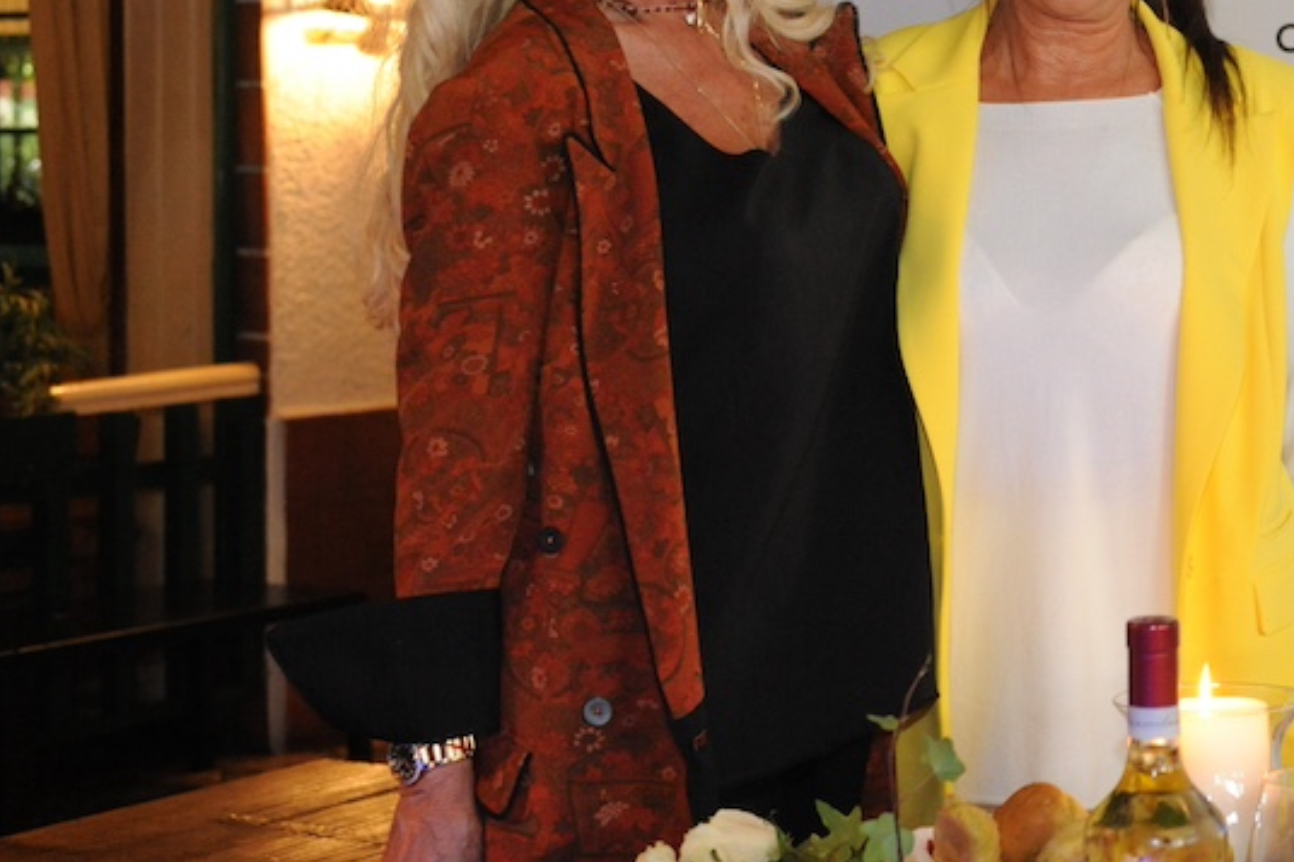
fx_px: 3378
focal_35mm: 94
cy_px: 188
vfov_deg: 14.5
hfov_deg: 20.7
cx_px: 1407
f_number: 4.5
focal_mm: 42
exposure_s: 1/60
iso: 3200
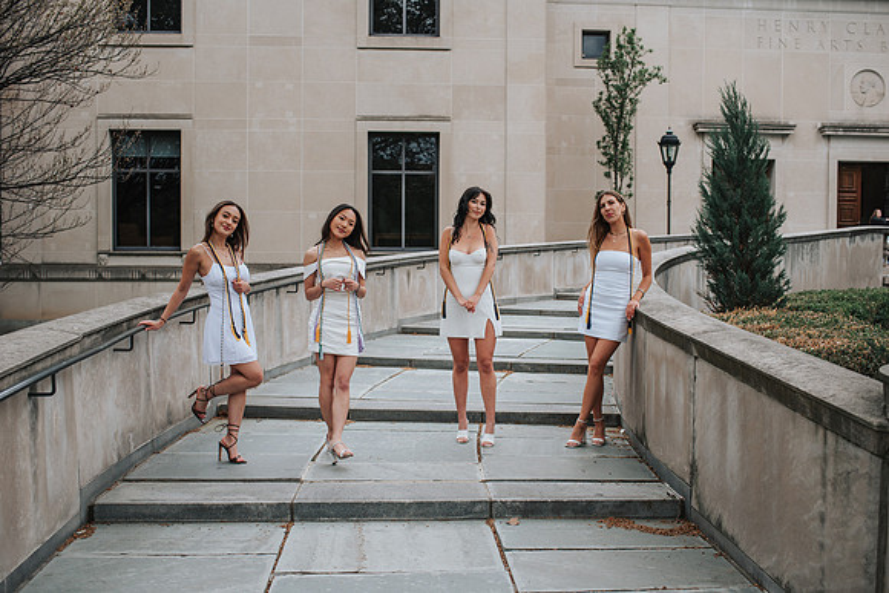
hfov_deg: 54.4
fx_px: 864
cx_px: 444
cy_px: 296
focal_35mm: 35
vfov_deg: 37.9
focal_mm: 35
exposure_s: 1/500
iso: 100
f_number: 3.5
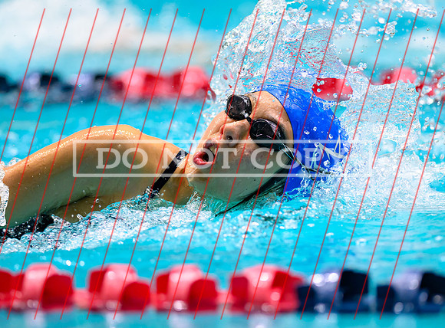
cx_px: 247
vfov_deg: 3.5
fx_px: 5450
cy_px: 200
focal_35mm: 426
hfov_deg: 4.7
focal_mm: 300
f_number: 2.8
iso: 2500
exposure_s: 1/800
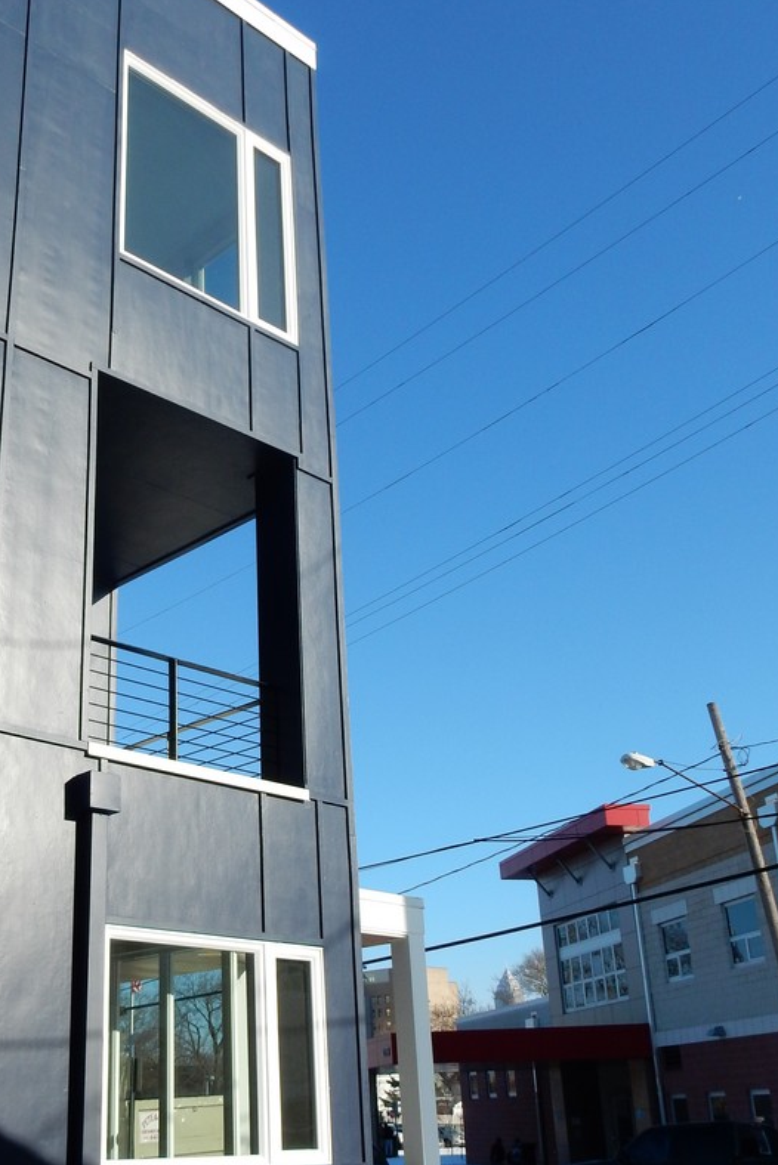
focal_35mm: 38
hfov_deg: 34.6
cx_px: 229
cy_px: 645
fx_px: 1231
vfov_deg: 50.6
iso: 125
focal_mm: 4.5
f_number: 3.7
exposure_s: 1/1250
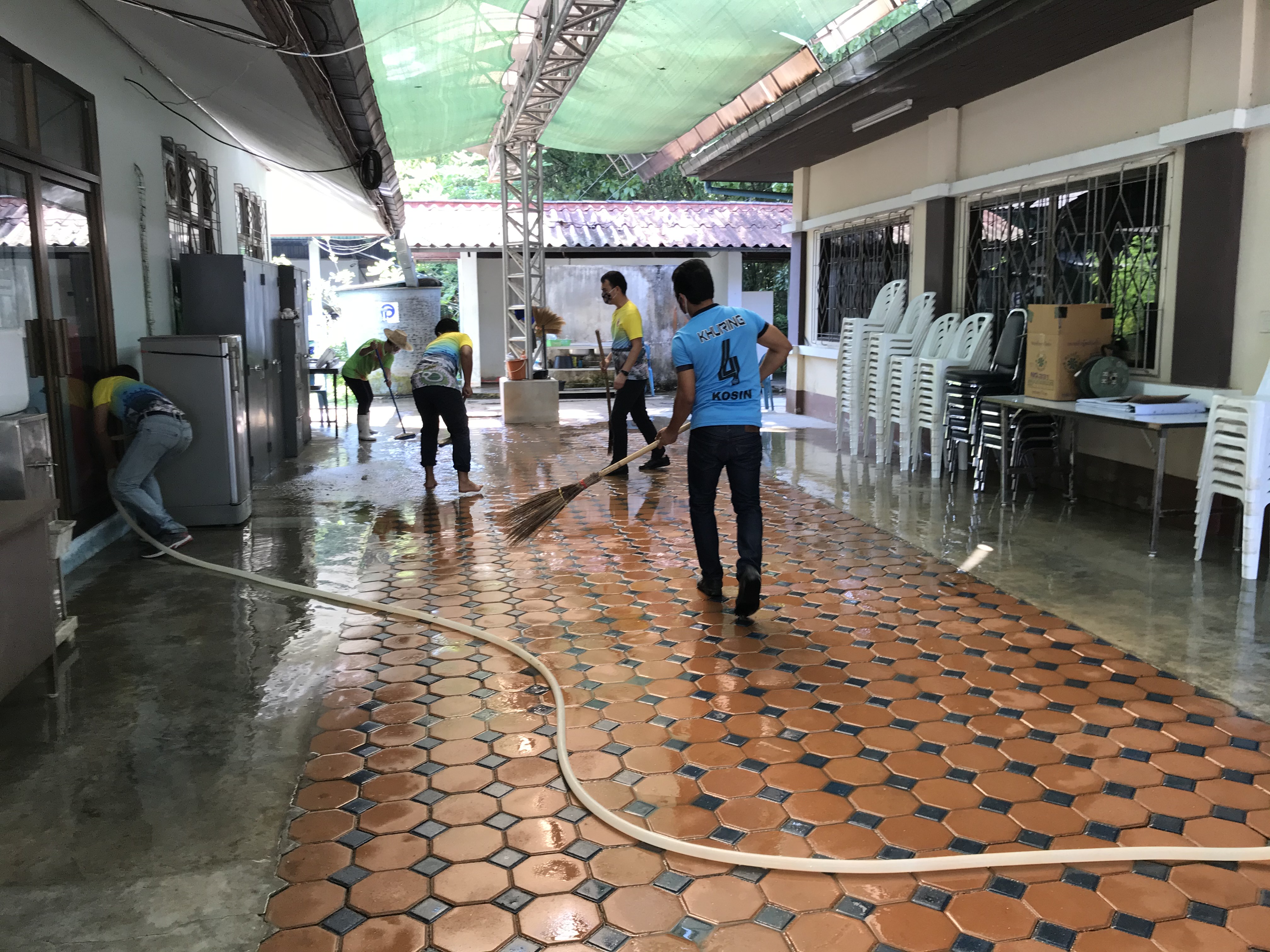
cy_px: 476
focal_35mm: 28
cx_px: 635
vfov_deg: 49.7
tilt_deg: -10.0
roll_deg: -0.3
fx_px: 1027
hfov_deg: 63.4
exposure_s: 1/100
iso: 32
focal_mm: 3.99
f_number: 1.8
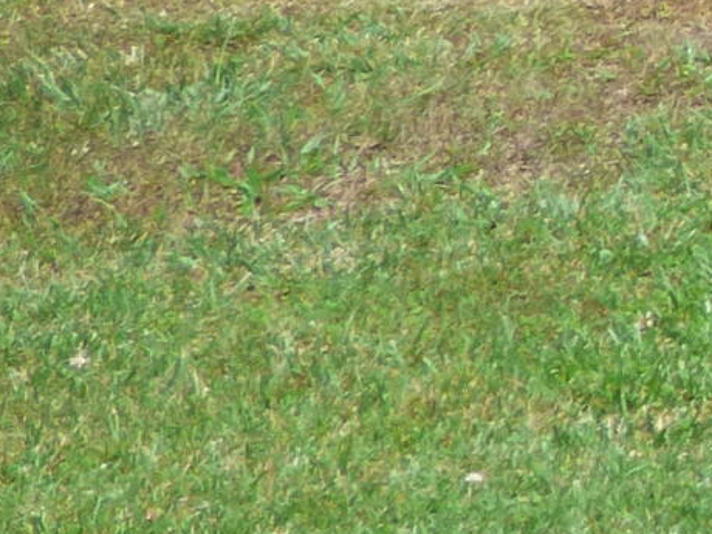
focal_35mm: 430
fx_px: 8844
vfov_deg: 3.4
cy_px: -653
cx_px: 2212
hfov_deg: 4.4
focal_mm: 11.21
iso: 100
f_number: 4.2
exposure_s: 1/250
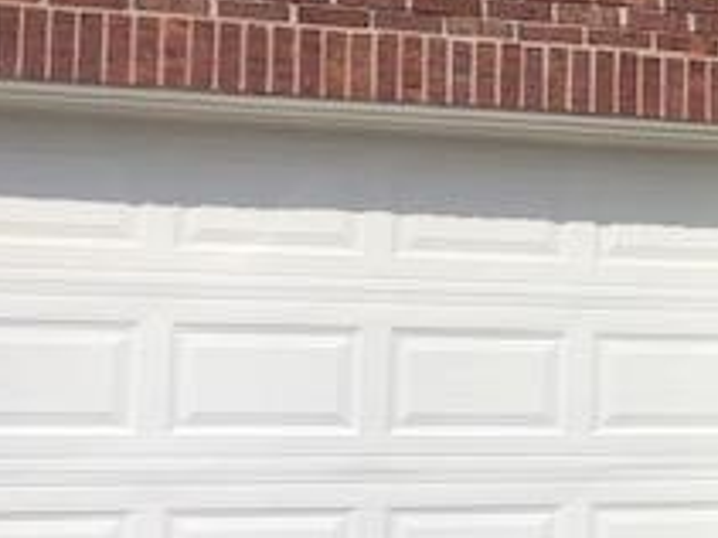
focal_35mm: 85
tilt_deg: +4.1
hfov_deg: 20.0
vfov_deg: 17.3
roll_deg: -0.5
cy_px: 330
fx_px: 1762
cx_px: 1072
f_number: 1.8
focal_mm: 3.99
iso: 20
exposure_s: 1/3040
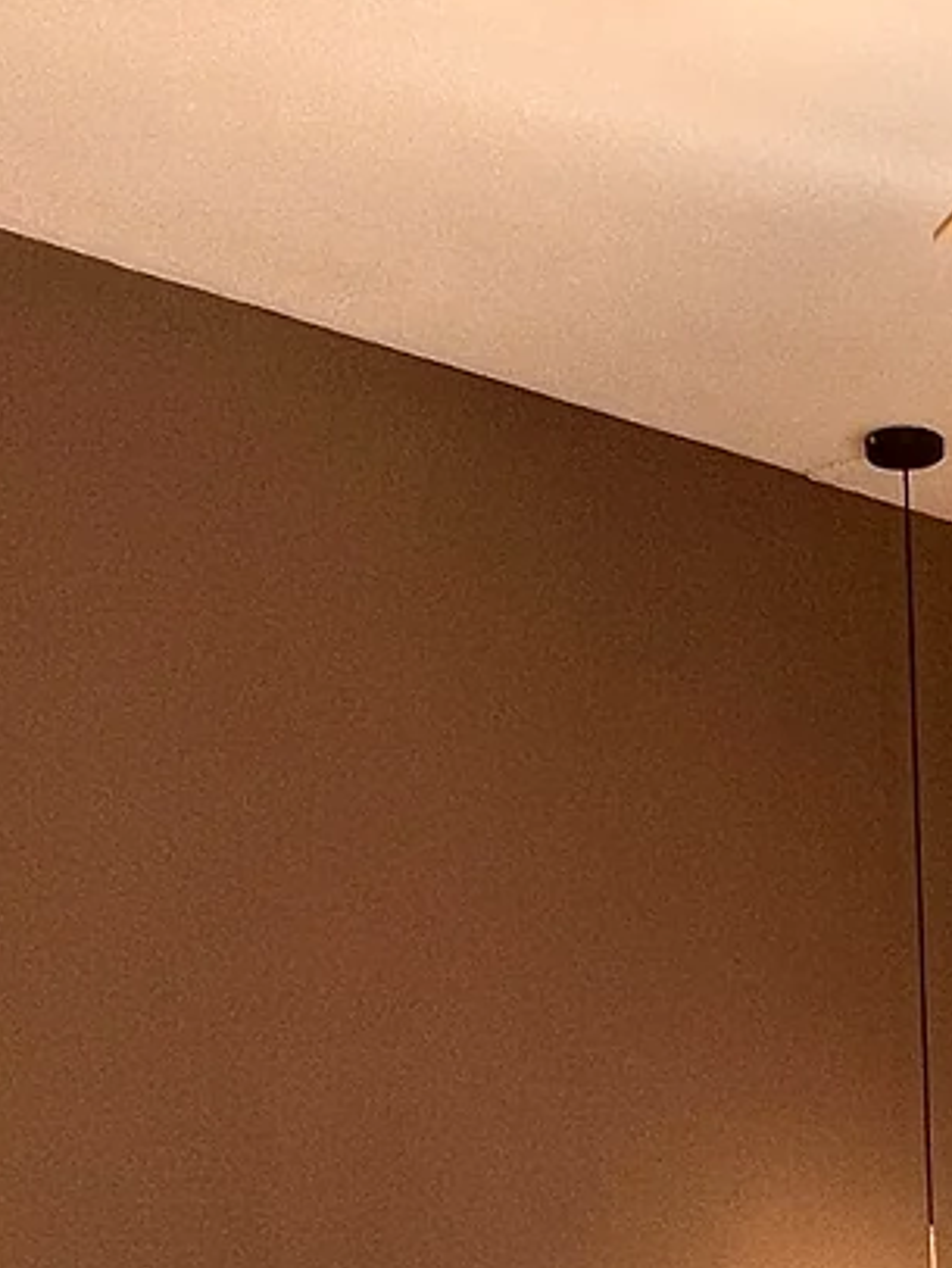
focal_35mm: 64
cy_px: 1318
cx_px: 1264
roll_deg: +1.0
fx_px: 2344
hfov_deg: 20.8
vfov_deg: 28.1
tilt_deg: +0.0
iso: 125
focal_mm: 1.57
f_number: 1.8
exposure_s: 1/99
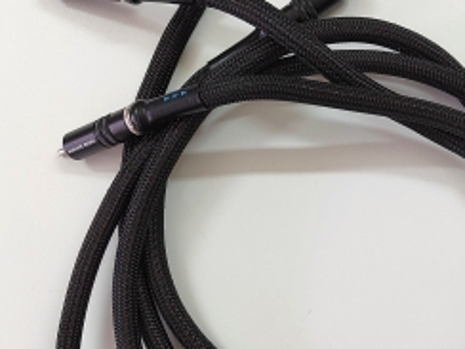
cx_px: 303
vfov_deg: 31.4
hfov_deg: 40.8
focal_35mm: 46
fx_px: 618
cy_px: 208
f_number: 1.9
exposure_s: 1/50
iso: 1853
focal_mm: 5.52
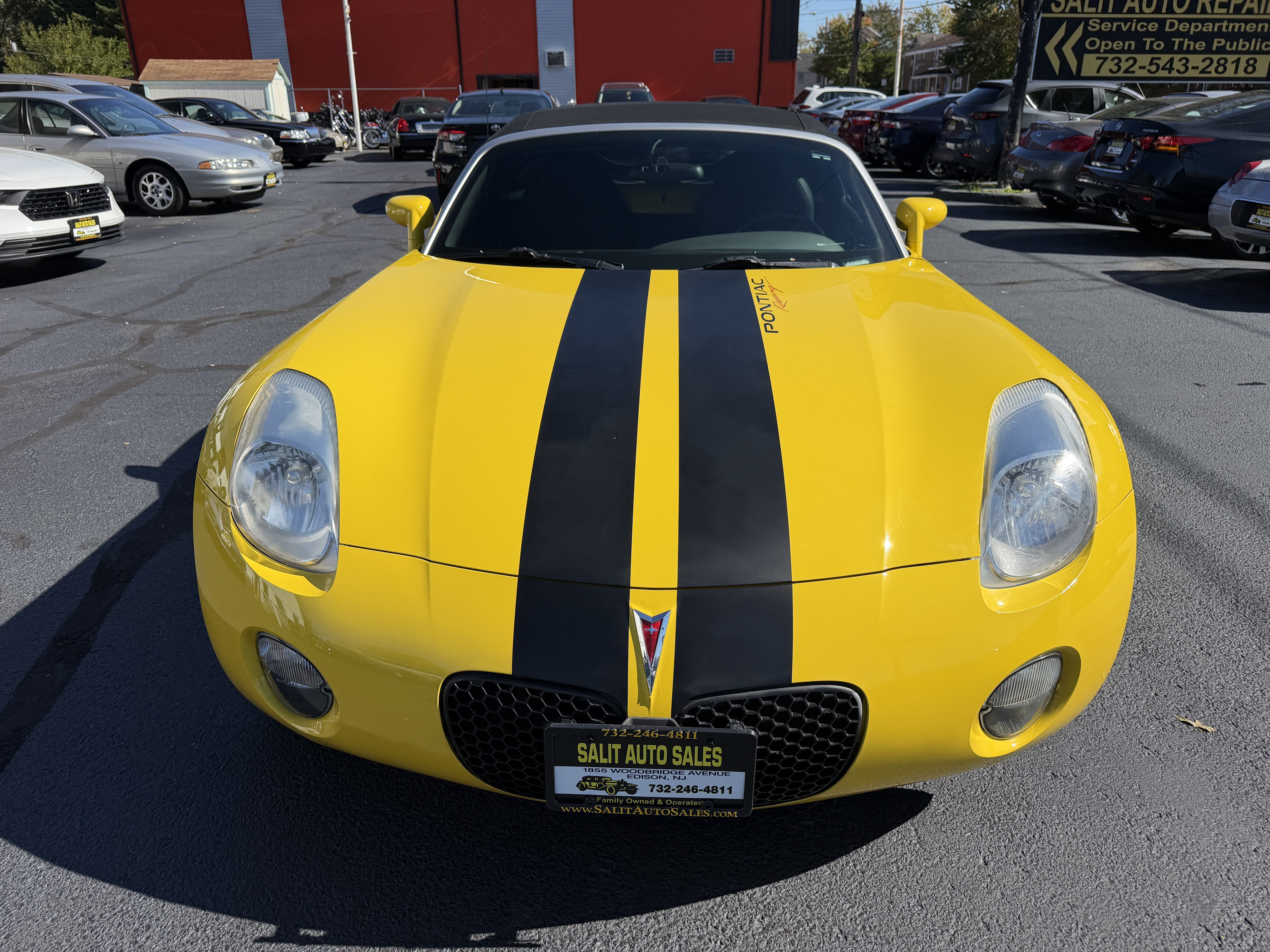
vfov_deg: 56.8
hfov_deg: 71.6
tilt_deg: -21.7
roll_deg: +0.8
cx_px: 635
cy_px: 476
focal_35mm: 24
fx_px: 881
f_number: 1.78
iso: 80
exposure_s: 1/6711
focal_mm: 6.76
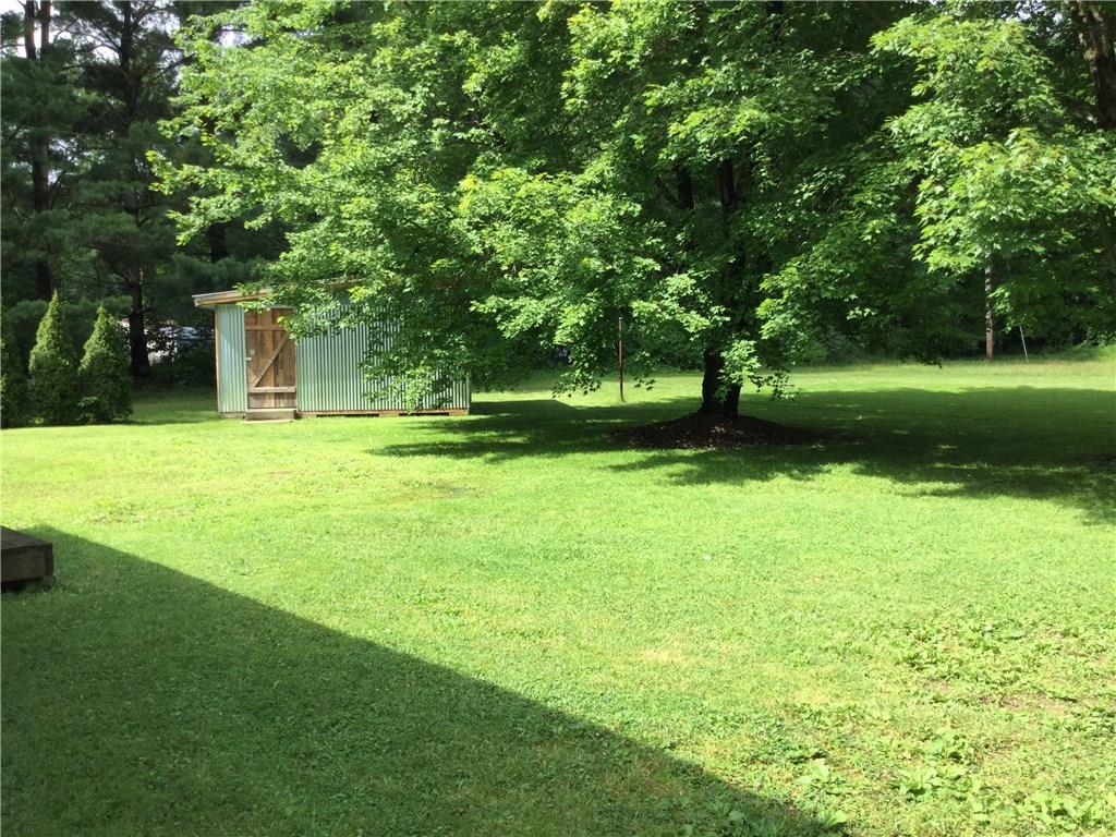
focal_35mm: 31
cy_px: 418
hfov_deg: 58.4
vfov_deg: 45.4
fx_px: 999
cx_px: 558
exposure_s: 1/413
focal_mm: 3.3
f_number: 2.4
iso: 25
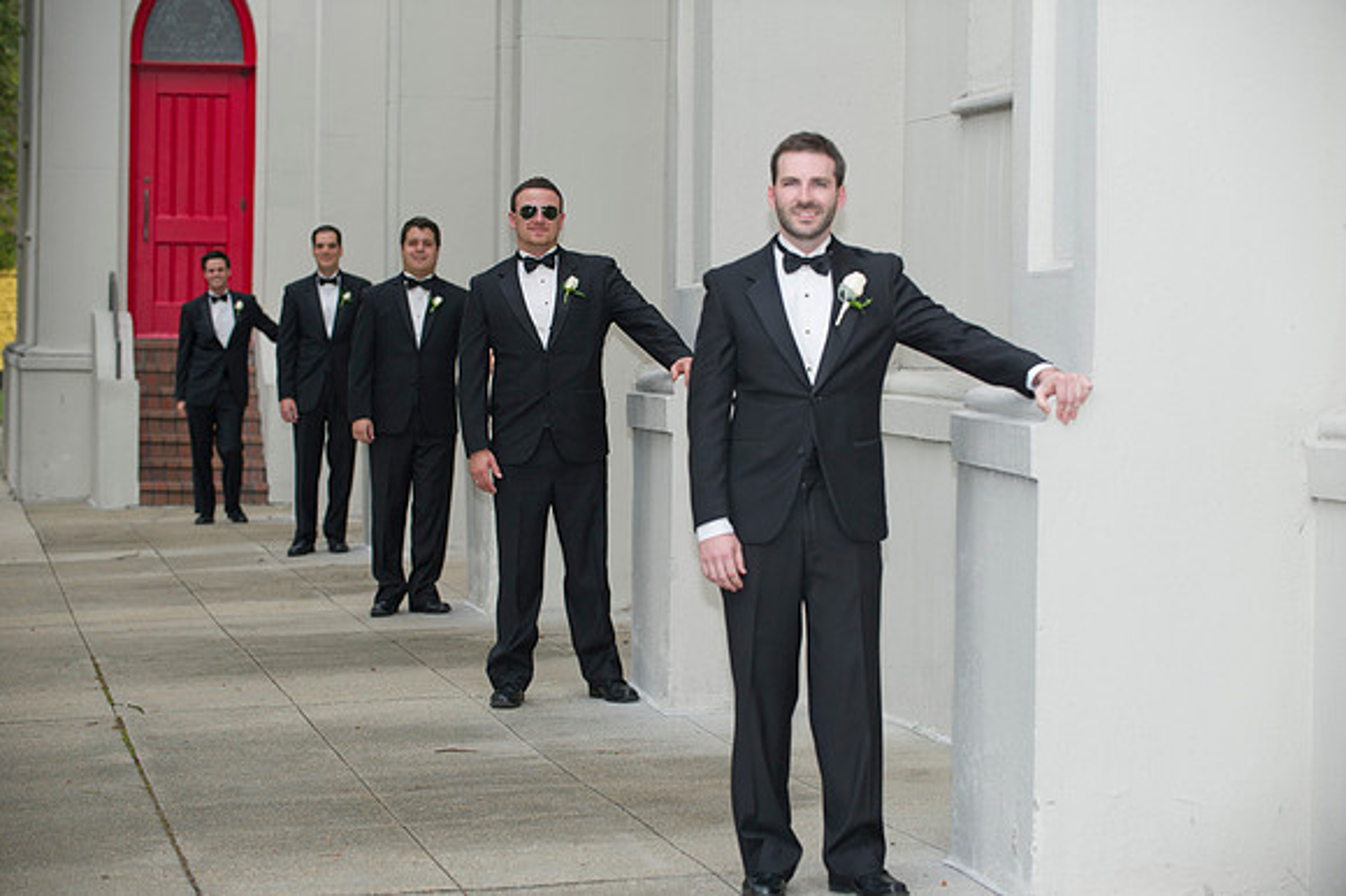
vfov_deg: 13.4
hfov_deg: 20.0
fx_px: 3811
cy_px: 448
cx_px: 673
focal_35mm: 102
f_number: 3.5
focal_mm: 102
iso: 400
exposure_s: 1/125
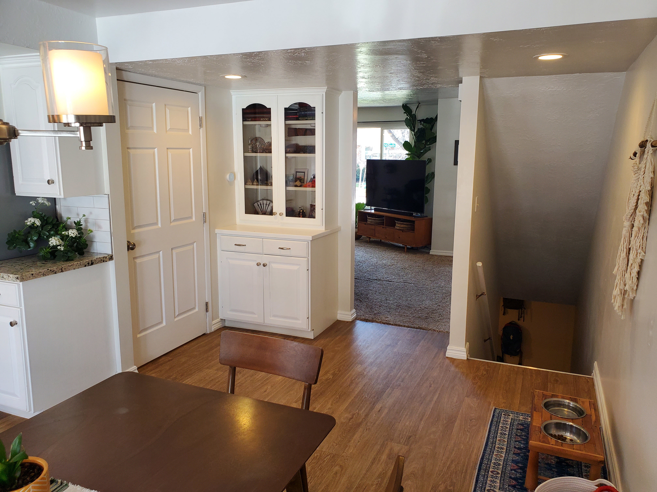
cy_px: 246
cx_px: 328
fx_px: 493
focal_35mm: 26
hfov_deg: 67.3
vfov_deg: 53.1
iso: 160
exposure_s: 1/120
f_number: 2.4
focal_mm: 4.3
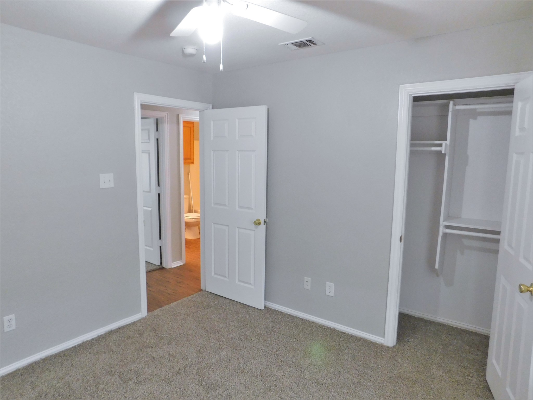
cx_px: 266
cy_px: 200
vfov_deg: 58.9
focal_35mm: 23
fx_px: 354
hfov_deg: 73.9
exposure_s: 1/20
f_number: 3
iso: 400
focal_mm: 4
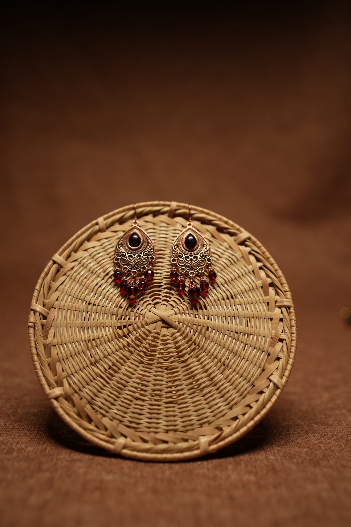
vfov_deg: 54.4
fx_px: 512
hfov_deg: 37.9
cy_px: 264
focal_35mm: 35
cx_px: 176
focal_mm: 35
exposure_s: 1/125
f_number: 2.5
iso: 125
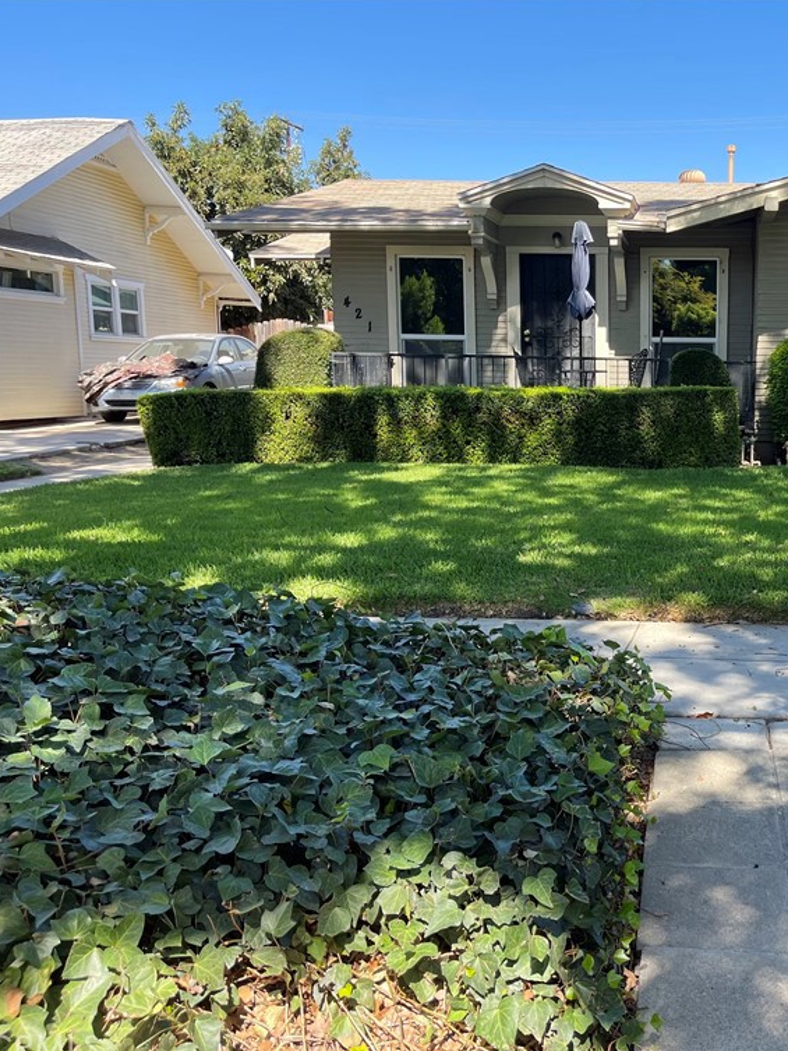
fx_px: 1032
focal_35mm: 34
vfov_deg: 53.9
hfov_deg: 39.4
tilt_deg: -8.4
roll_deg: +0.1
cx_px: 675
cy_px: 532
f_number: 1.6
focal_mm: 5.1
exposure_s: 1/645
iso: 32
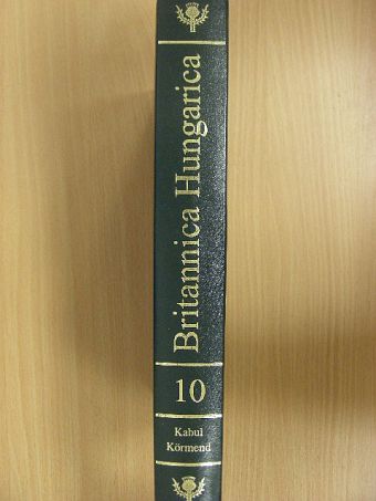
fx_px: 594
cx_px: 188
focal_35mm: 41
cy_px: 250
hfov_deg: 35.2
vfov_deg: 45.8
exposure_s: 1/10.7
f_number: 3.5
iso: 200
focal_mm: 6.8
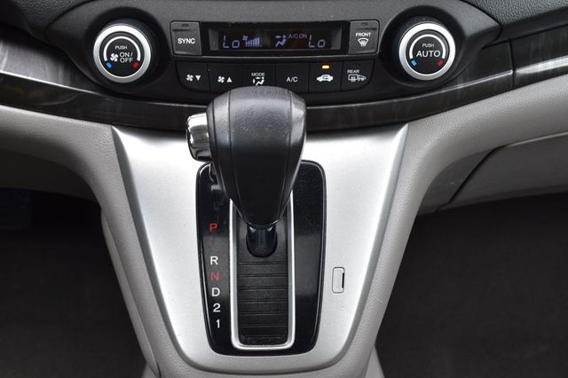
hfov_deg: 38.9
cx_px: 284
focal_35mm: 51
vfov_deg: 26.5
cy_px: 189
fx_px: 804
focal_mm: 34
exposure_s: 1/60
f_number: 8
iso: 400
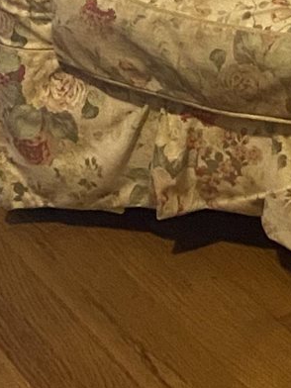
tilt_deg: -7.4
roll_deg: +2.2
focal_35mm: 153
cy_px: -544
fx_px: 1715
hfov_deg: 9.4
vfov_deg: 10.9
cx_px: 478
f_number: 1.8
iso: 640
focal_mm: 4.25
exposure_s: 1/40
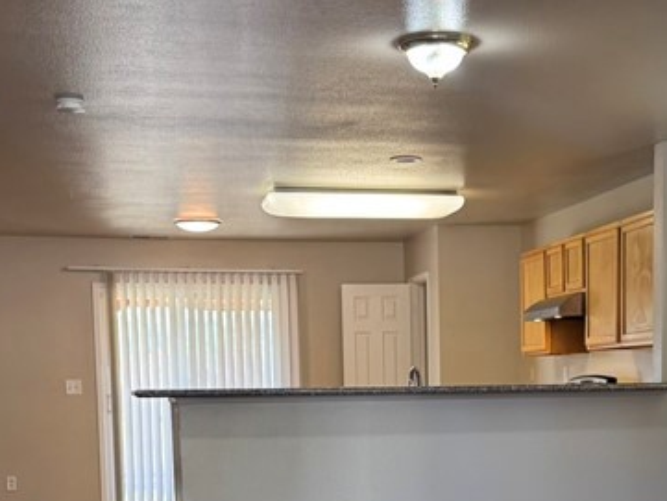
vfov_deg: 20.9
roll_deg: +0.8
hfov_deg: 28.4
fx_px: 1311
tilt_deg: -3.3
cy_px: 499
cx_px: 425
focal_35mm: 68
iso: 160
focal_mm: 6.76
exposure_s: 1/120
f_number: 1.78
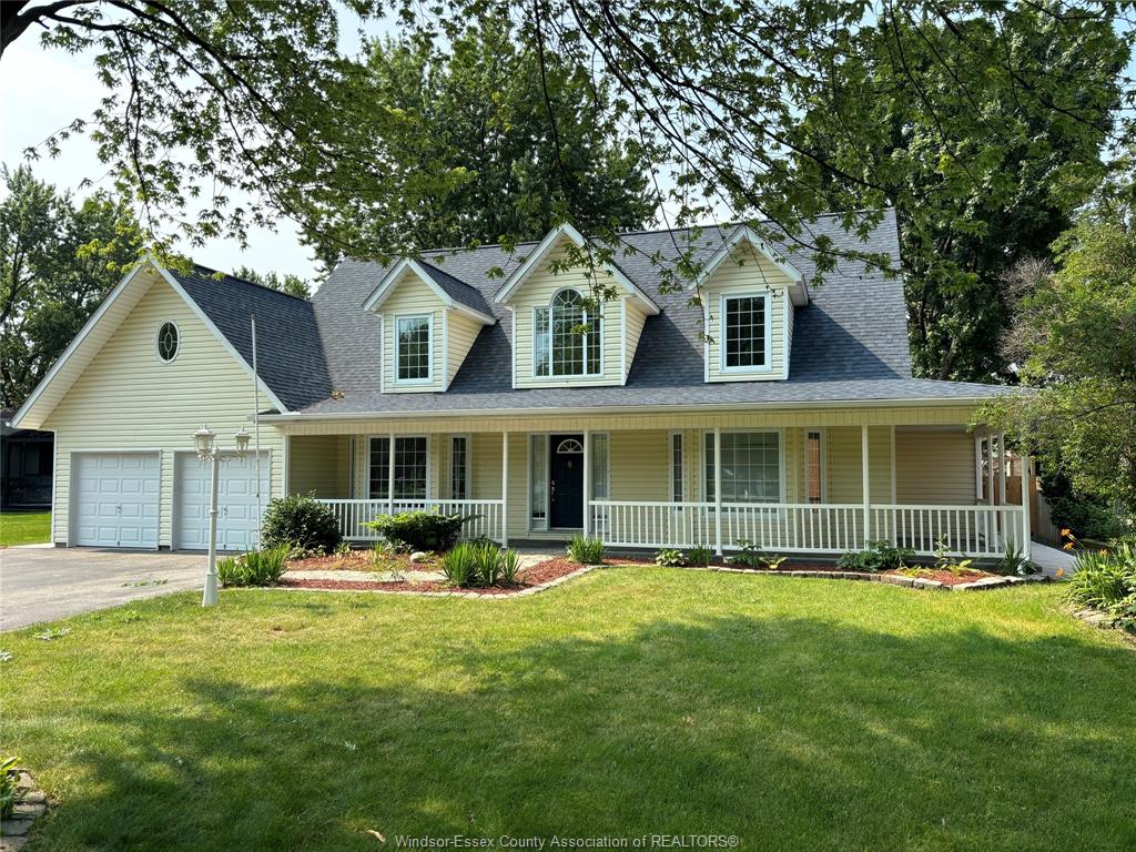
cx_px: 568
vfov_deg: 53.1
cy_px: 426
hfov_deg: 67.3
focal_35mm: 26
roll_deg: -0.5
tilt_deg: +4.4
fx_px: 853
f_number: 1.6
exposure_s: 1/1522
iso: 50
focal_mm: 5.96
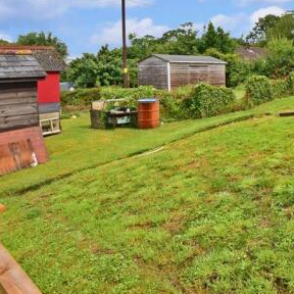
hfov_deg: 44.0
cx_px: 316
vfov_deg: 53.5
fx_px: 279
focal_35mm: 29
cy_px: 80
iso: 640
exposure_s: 1/200
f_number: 20
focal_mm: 10
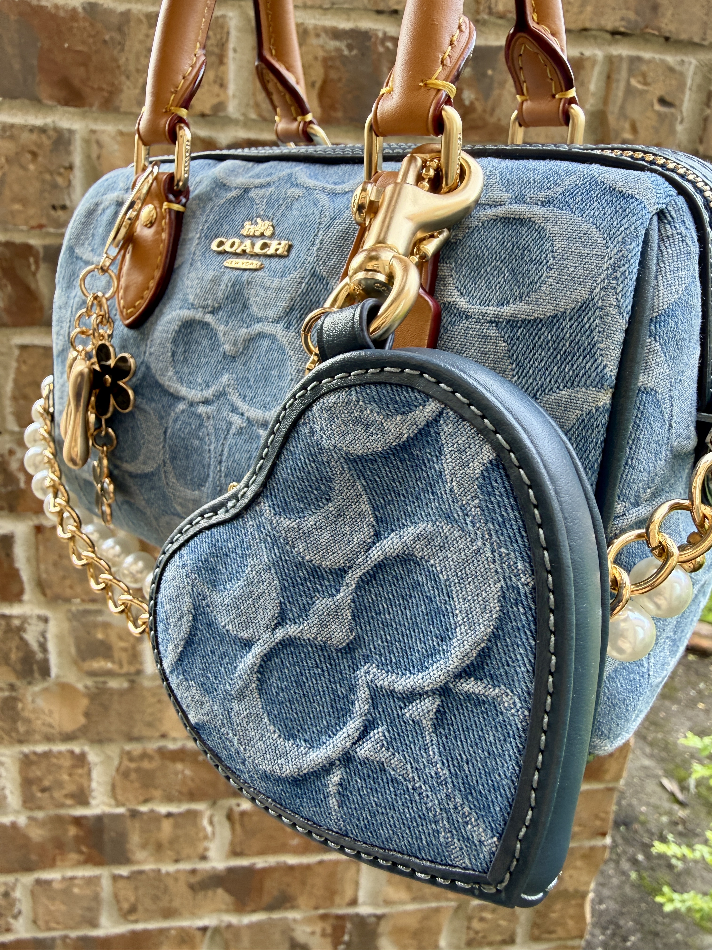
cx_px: 356
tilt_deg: -17.7
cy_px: 475
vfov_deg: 71.6
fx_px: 658
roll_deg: -5.0
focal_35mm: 24
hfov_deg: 56.8
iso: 64
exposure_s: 1/99
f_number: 2.2
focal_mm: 2.22
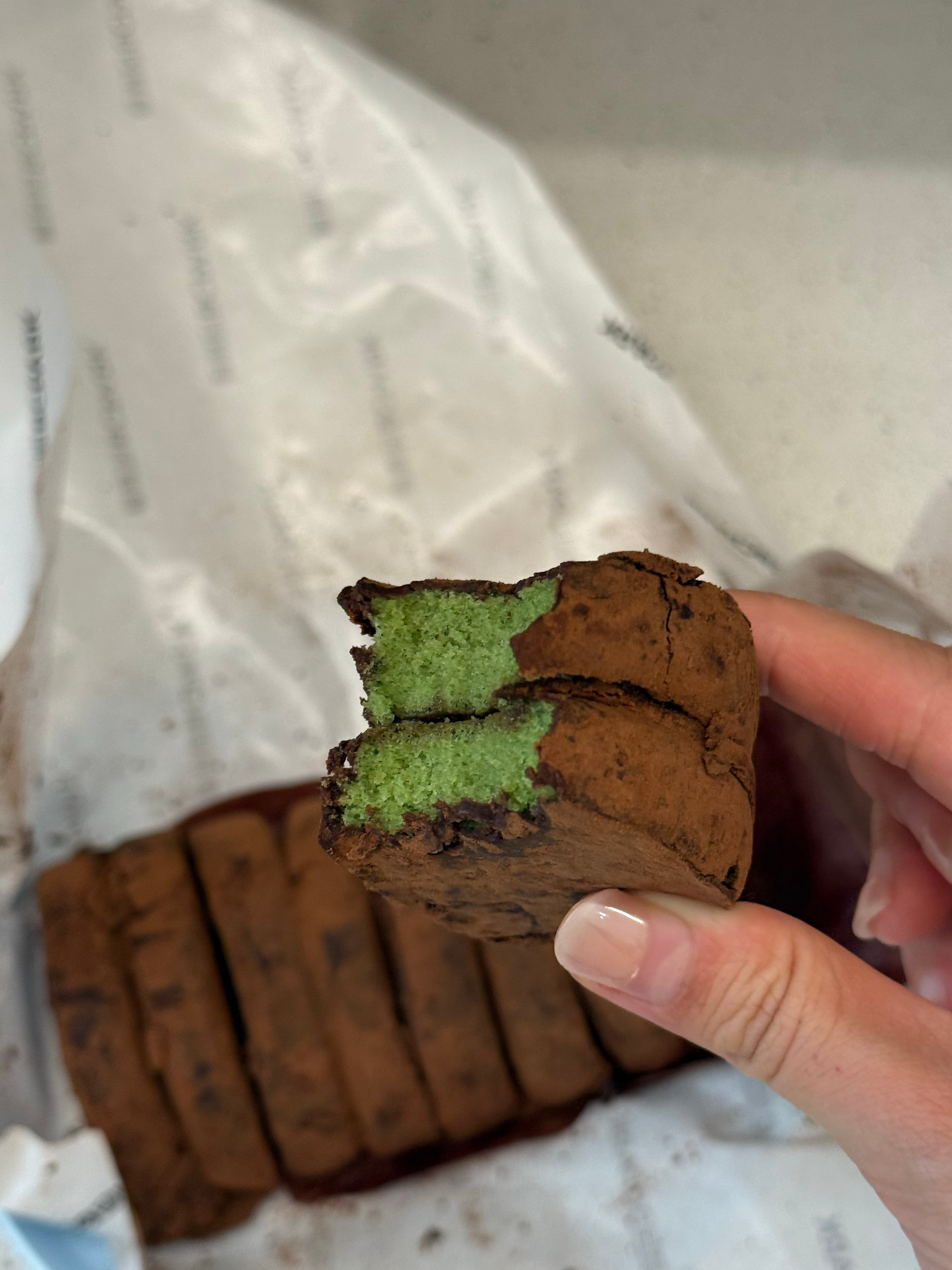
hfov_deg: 26.6
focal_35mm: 55
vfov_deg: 34.9
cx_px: 496
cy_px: 691
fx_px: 2017
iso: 125
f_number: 1.78
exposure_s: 1/50
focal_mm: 6.76
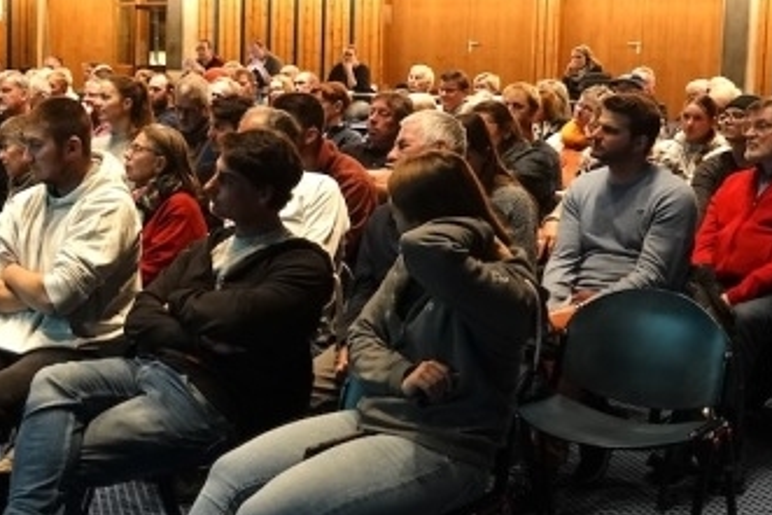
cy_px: 210
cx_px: 124
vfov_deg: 23.4
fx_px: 1244
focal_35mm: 58
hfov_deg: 33.2
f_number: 2.5
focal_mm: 8.93
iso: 800
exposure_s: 1/20
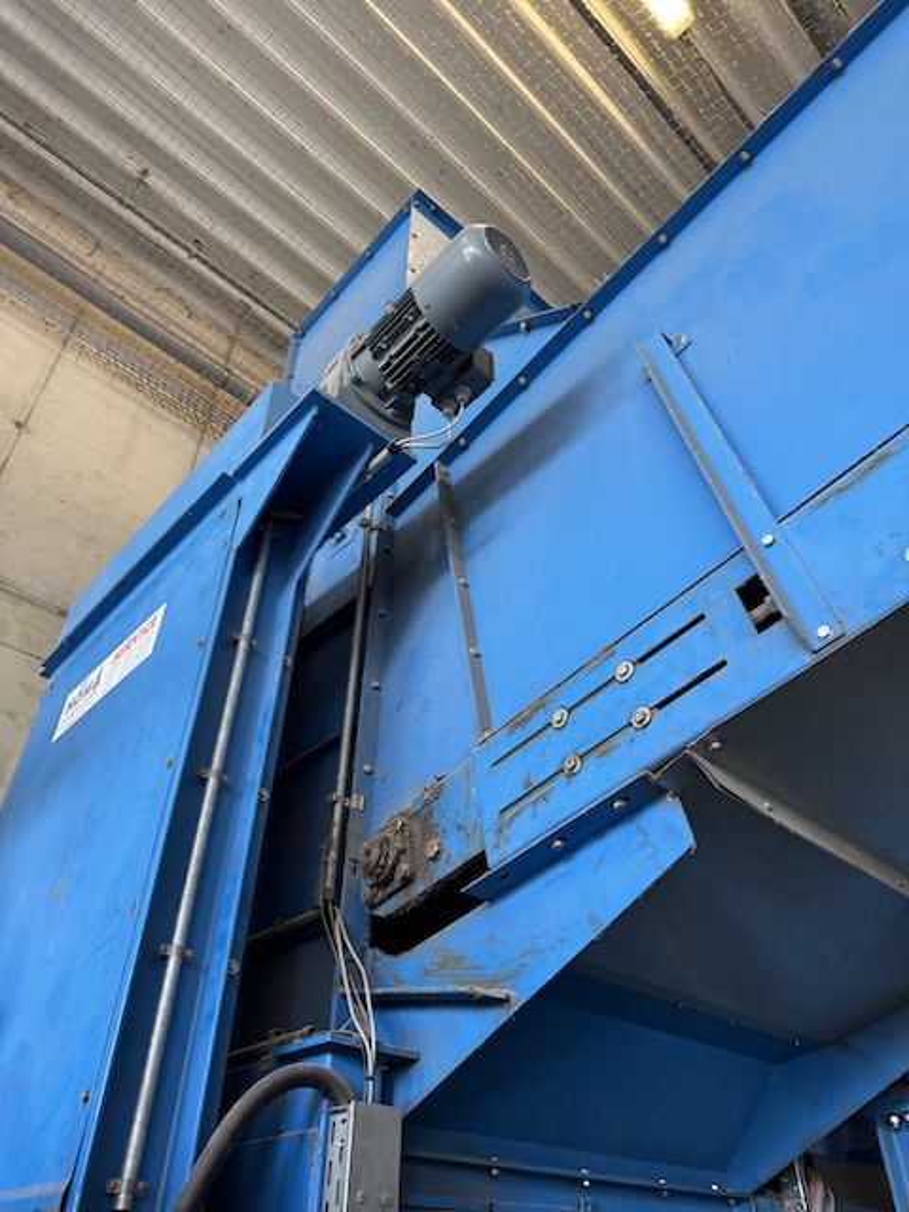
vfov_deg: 71.6
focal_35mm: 24
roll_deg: -4.0
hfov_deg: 56.8
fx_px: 840
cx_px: 454
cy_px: 606
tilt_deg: +38.7
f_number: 1.78
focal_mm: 6.76
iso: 125
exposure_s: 1/50
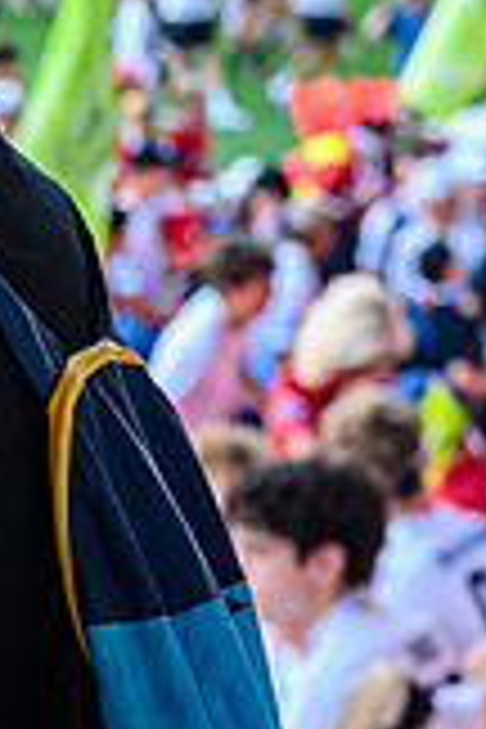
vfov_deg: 8.2
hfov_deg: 5.3
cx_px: -598
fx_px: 5082
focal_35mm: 251
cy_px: 493
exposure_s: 1/320
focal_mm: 70
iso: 2200
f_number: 5.6
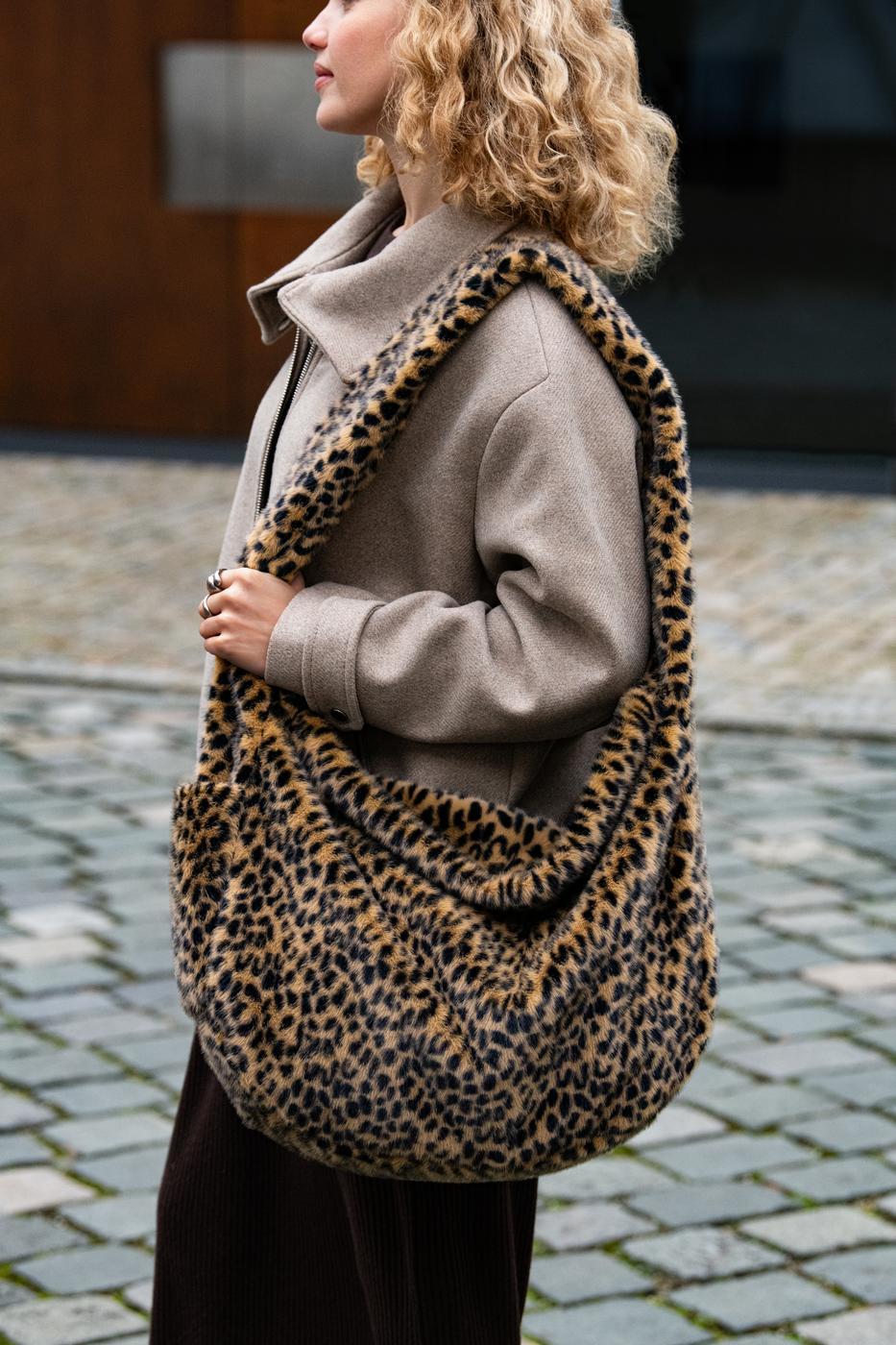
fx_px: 4107
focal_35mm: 110
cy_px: 672
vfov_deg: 18.6
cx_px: 448
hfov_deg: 12.4
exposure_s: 1/400
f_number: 5
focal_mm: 110
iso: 2500
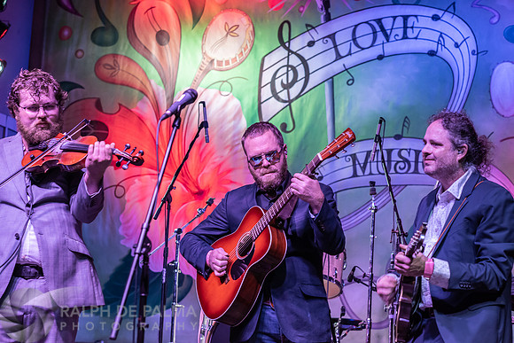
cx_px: 257
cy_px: 172
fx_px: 1214
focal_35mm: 85
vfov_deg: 16.1
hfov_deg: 23.9
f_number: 4.5
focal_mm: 85
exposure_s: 1/160
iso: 2000
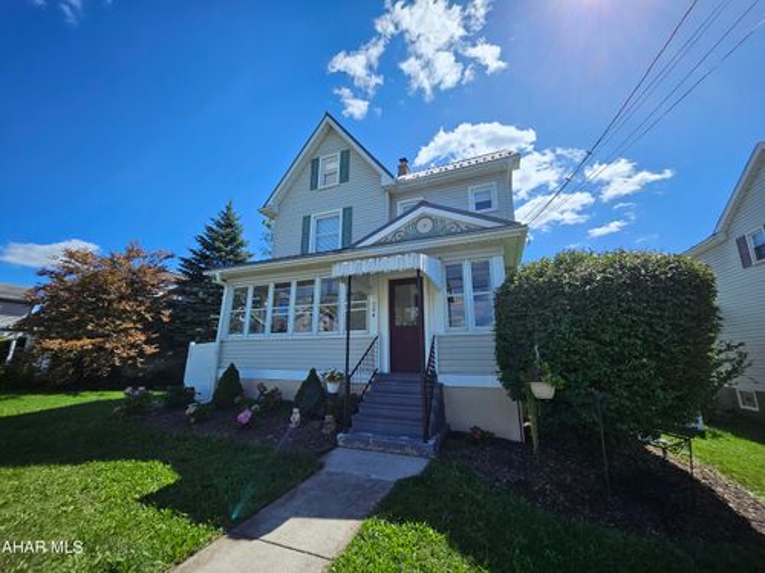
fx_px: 287
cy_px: 286
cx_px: 382
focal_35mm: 13
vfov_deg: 89.9
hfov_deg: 106.2
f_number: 2.2
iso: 32
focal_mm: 1.74
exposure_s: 1/1212
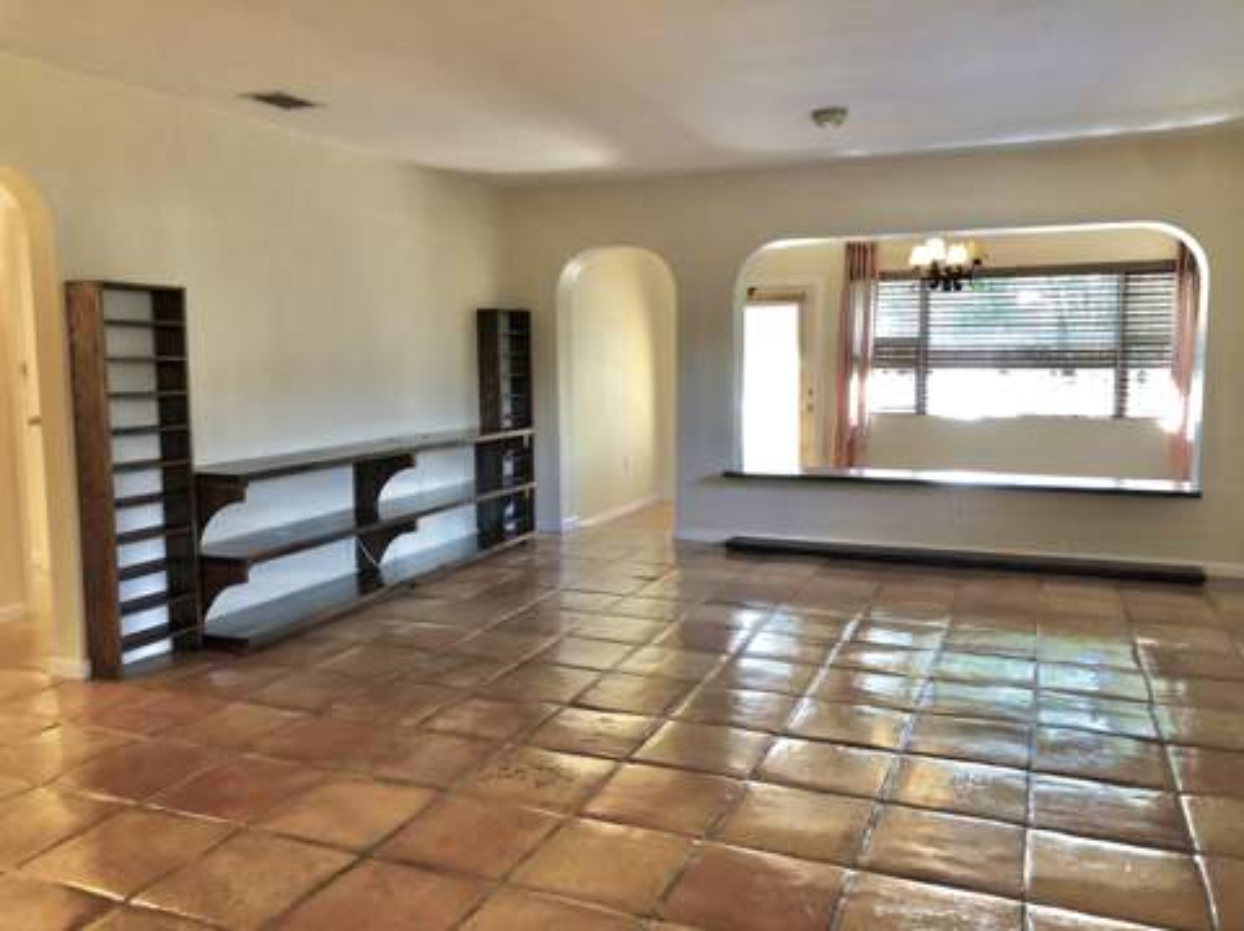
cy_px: 466
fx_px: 1005
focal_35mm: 28
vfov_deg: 49.7
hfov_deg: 63.5
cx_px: 622
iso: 40
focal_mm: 4
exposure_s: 1/17
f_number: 1.8
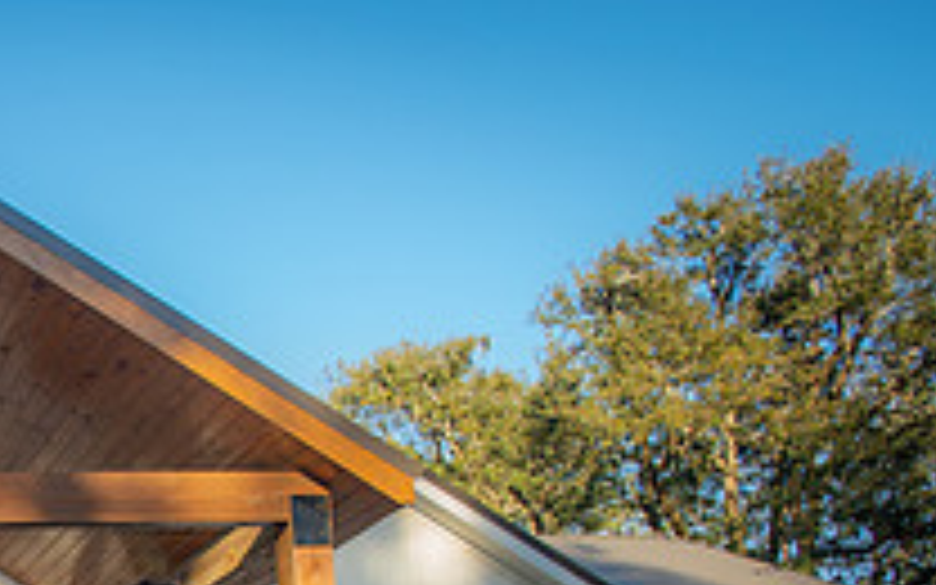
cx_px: -284
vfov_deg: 18.7
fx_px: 1607
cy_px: 820
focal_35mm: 63
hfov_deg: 27.2
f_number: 4.5
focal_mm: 22
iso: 160
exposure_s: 1/160
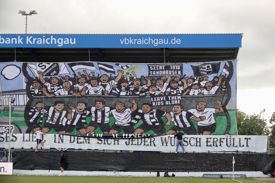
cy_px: 92
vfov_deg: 16.1
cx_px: 138
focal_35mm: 85
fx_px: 649
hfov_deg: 23.9
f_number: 3.5
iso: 100
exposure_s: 1/200
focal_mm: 31.33
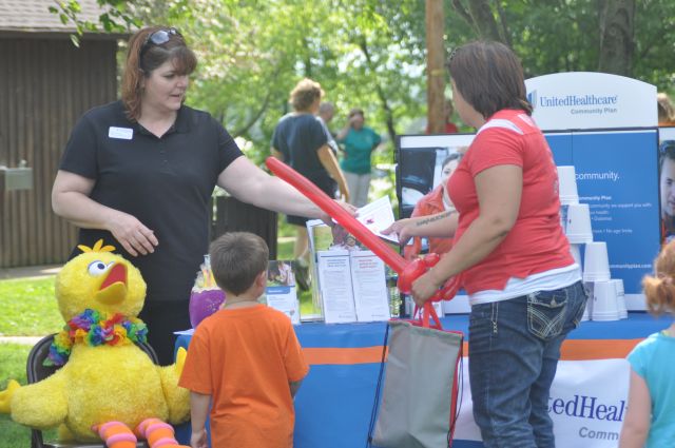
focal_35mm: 158
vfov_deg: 8.7
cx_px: 338
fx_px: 2949
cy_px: 224
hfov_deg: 13.1
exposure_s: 1/400
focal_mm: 105
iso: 400
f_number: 5
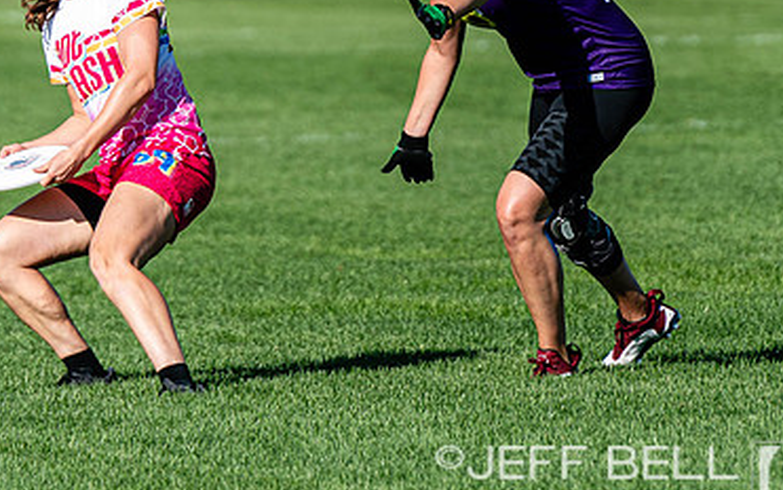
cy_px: -111
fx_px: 16669
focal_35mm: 781
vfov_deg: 1.7
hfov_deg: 2.7
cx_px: 127
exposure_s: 1/2000
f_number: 3.2
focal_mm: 200
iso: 125
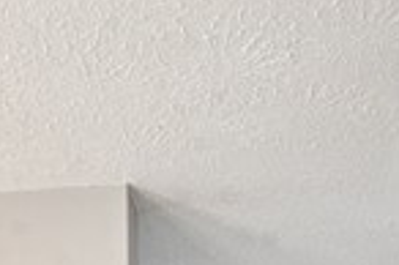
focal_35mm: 89
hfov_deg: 22.9
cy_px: 701
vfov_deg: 11.6
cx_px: 191
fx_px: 985
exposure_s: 1.3
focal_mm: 12
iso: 50
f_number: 14
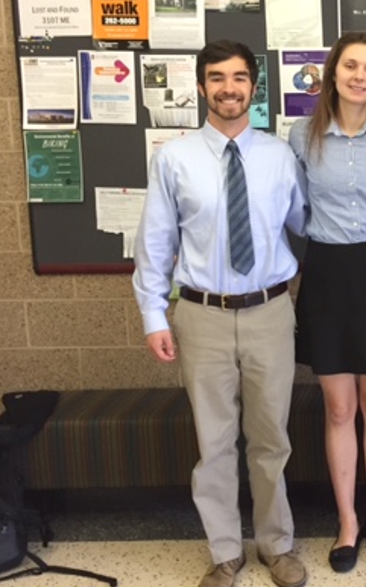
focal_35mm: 51
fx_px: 815
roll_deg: +0.1
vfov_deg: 39.4
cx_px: 465
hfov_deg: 22.8
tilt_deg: -8.6
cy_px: 231
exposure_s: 1/30
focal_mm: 4.15
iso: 125
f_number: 2.2
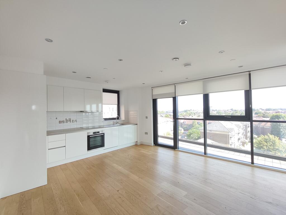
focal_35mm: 15
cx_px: 143
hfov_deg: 98.2
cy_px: 108
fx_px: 124
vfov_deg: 81.7
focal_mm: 1.67
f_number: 2.2
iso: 50
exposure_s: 1/119
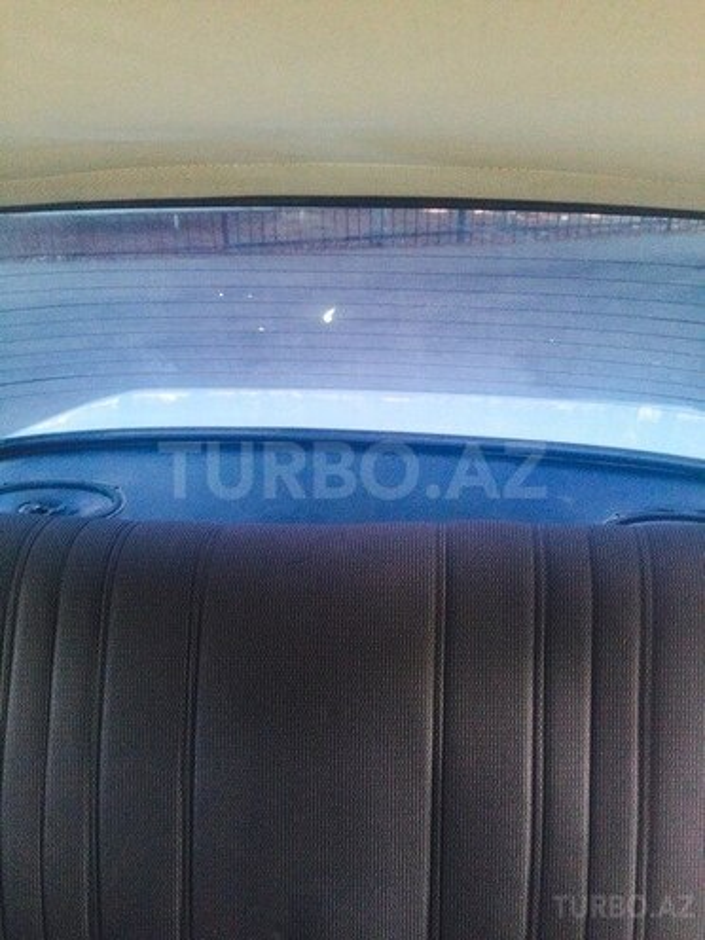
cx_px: 352
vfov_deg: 61.7
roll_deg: +2.1
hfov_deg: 48.2
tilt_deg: -24.3
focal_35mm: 29
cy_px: 470
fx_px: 787
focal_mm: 4.15
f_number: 2.2
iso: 320
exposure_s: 1/33
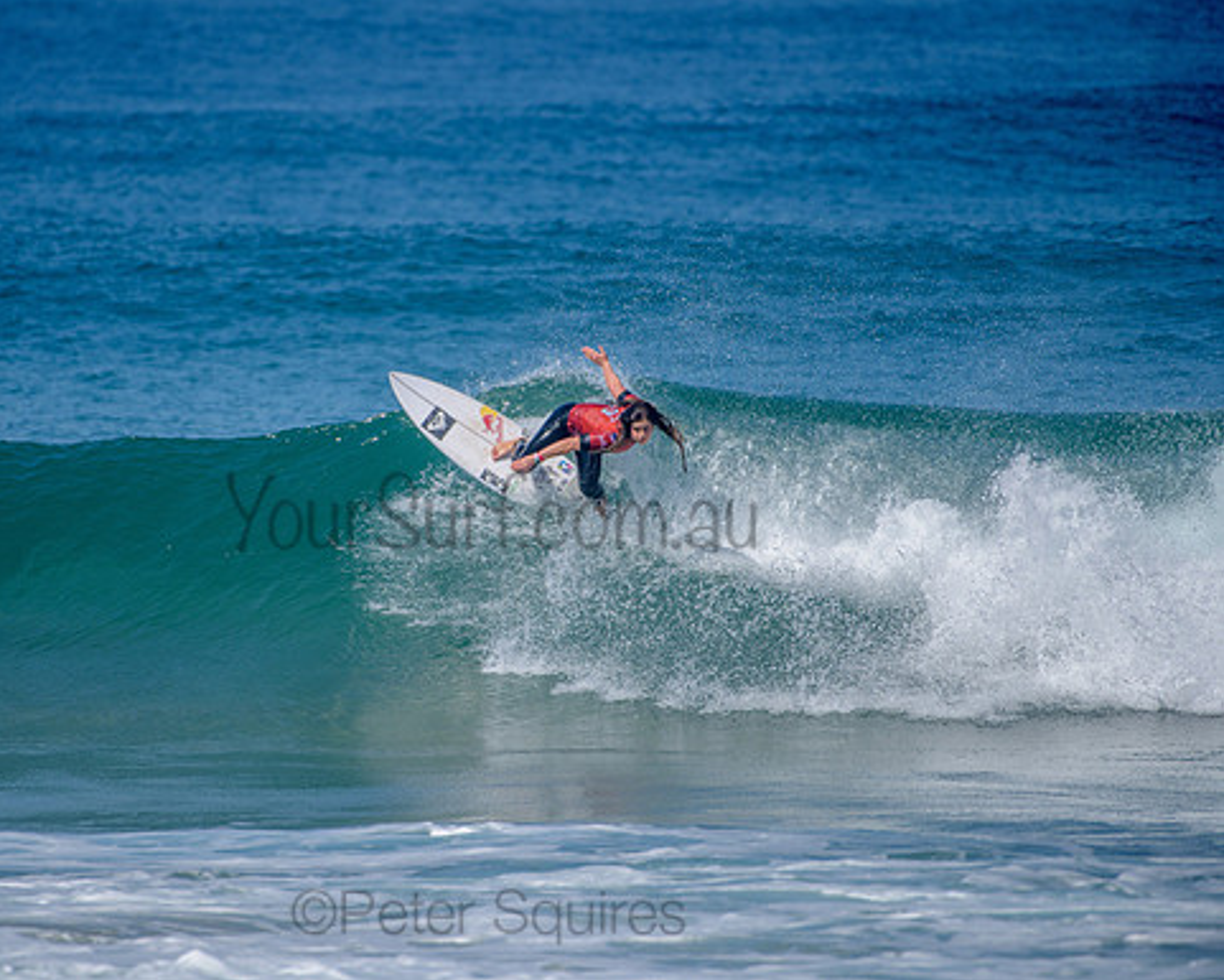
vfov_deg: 2.7
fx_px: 20508
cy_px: 490
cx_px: 489
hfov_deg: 3.4
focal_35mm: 566
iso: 160
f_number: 5.6
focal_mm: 500
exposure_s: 1/2000
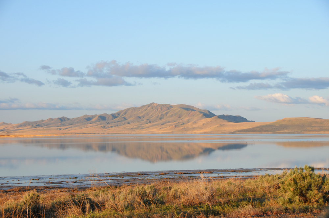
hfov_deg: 27.0
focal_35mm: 75
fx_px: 685
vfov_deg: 18.1
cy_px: 109
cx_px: 164
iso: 320
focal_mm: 50
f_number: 8
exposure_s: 1/250
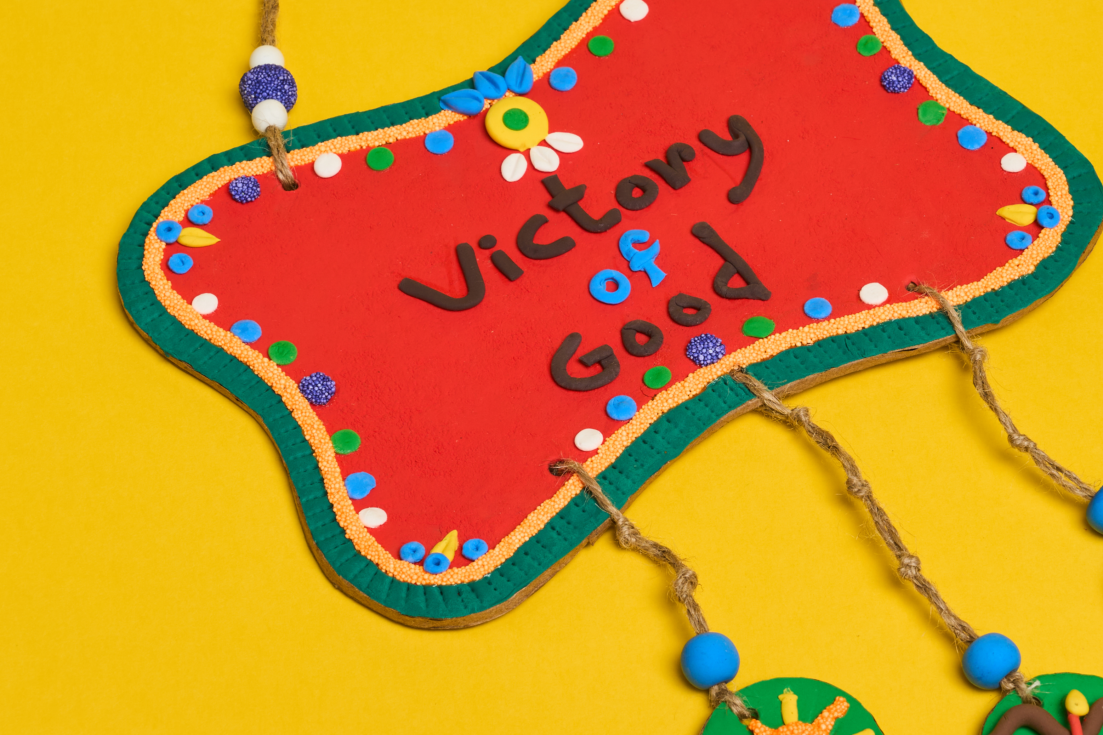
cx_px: 742
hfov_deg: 19.6
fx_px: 3186
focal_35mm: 104
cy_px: 376
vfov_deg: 13.2
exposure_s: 1/100
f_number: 13
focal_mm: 54
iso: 250
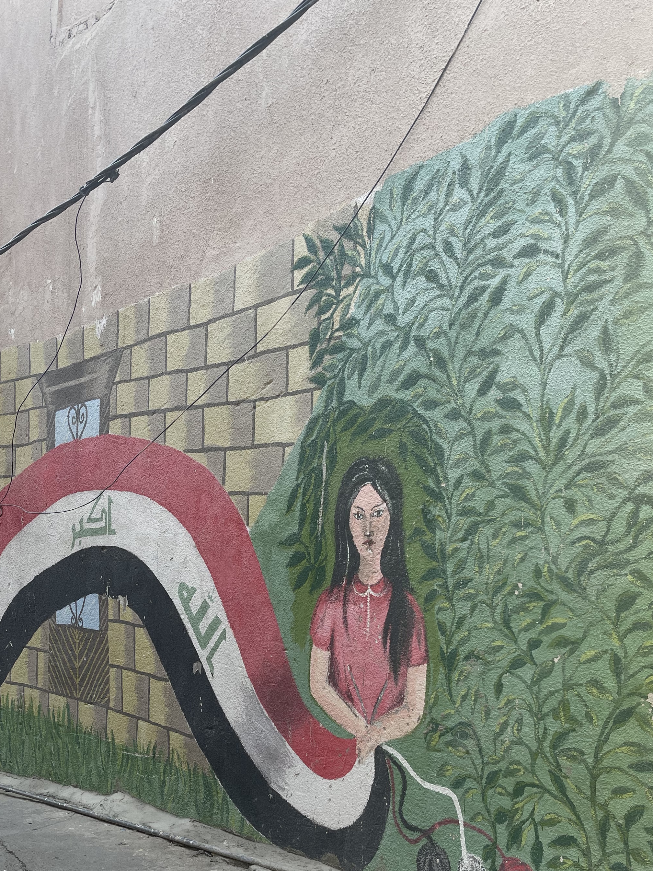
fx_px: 981
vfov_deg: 47.1
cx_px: 249
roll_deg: -0.2
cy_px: 577
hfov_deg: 36.6
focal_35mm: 39
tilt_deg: -4.1
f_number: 1.6
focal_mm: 5.1
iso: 40
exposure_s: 1/121
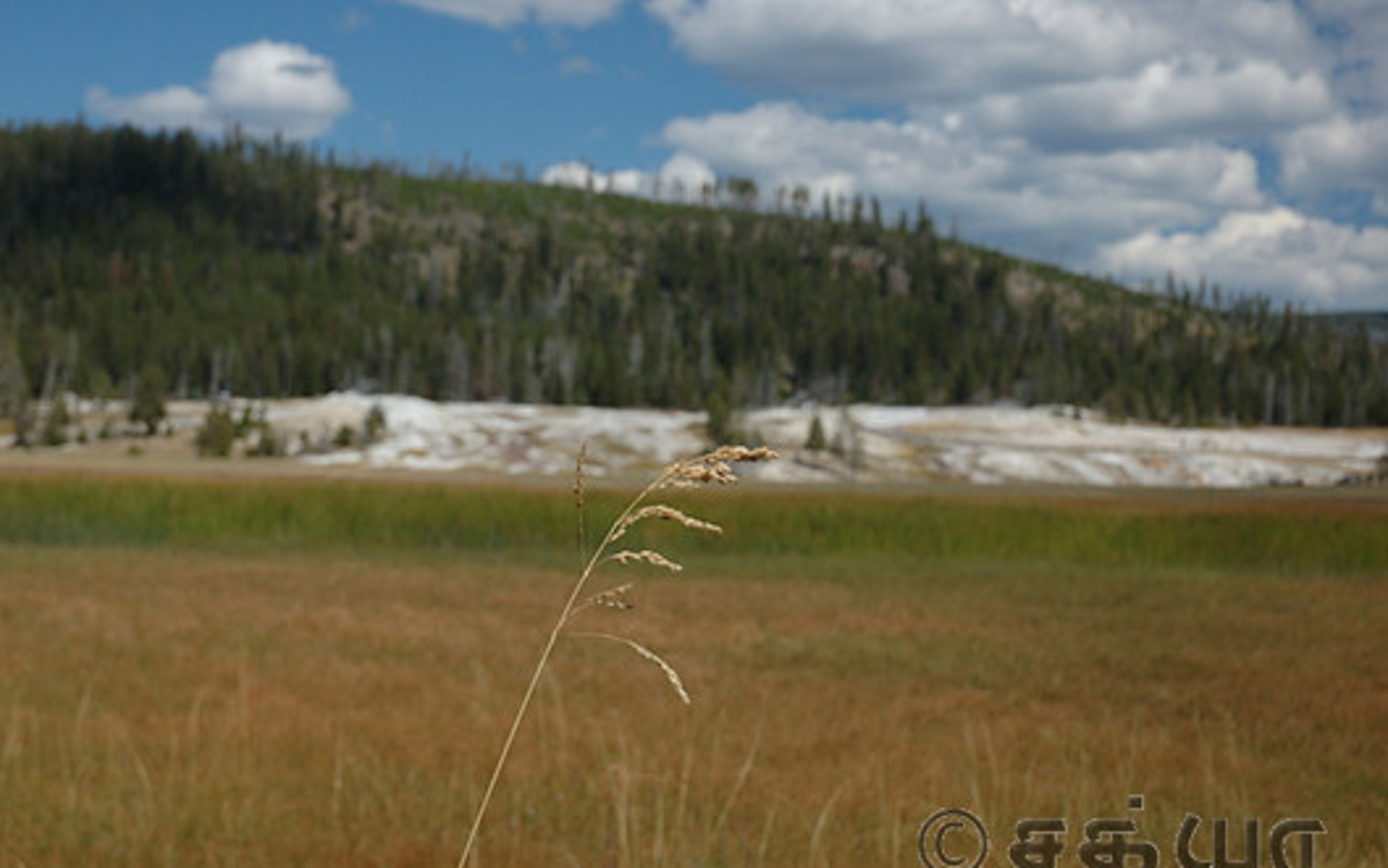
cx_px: 645
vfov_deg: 19.4
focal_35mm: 67
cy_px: 483
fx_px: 2535
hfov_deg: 30.6
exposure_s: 1/250
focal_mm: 40
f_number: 8
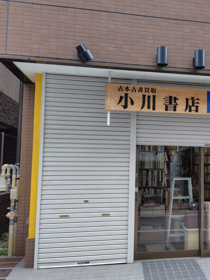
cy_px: 143
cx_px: 176
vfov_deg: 49.0
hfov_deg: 36.1
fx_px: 307
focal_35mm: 38
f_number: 1.9
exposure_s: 1/120
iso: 68
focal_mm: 5.6
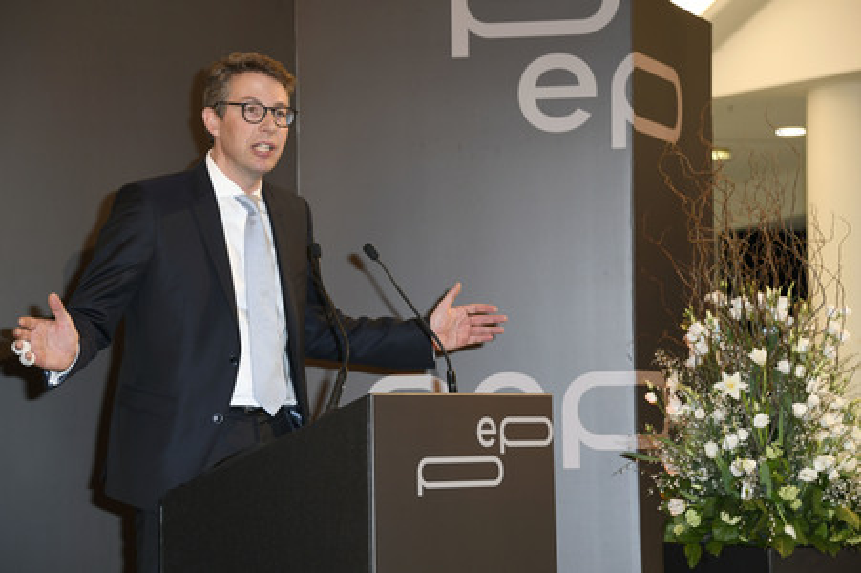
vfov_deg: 12.2
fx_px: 2677
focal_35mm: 112
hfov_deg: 18.3
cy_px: 286
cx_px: 430
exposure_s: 1/100
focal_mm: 112
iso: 800
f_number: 6.3
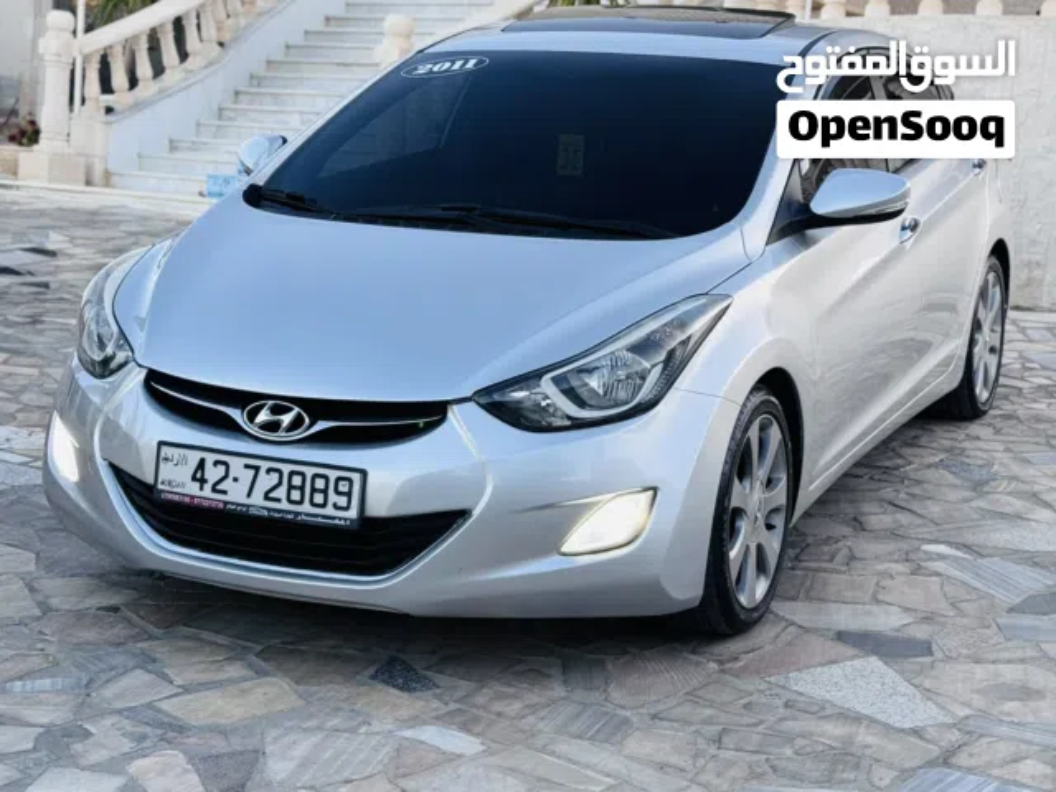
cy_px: 396
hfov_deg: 39.7
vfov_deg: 30.3
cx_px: 528
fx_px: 1464
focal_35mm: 48
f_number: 1.78
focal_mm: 6.76
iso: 64
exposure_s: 1/223
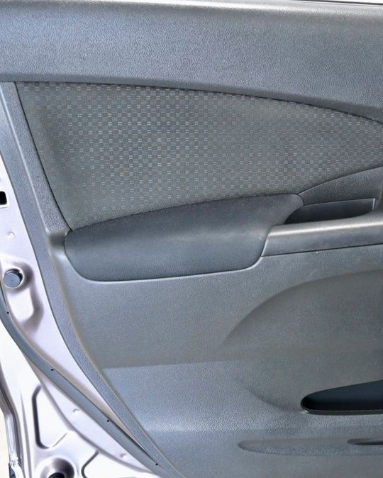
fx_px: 807
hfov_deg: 25.6
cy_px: 237
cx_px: 362
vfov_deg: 33.0
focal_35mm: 57
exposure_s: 1/160
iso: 2000
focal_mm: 40
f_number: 4
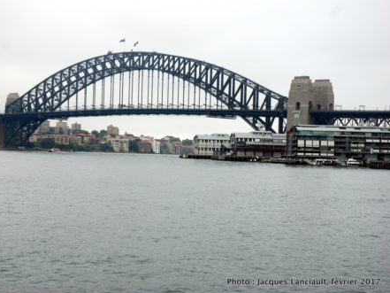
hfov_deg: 27.0
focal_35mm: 72
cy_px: 146
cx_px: 170
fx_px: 811
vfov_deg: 20.4
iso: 100
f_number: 6.3
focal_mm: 44
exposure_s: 1/160
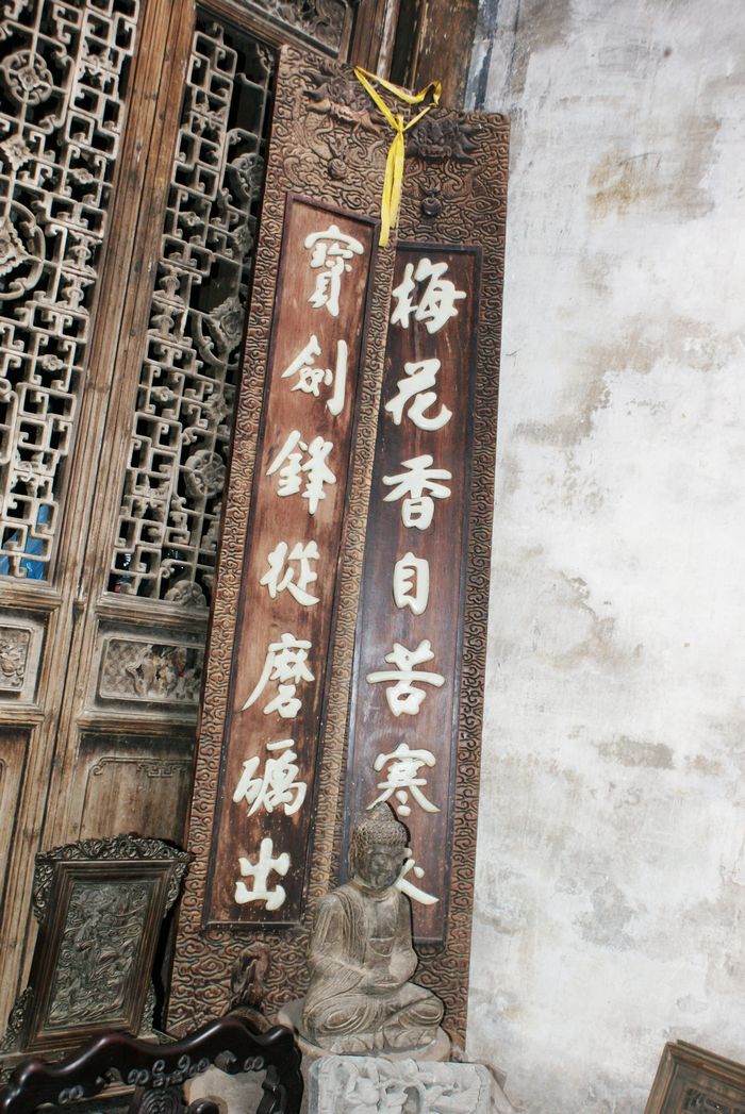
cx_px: 372
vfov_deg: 46.4
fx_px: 1301
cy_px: 557
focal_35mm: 42
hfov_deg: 32.0
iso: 400
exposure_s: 1/60
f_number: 5
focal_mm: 28
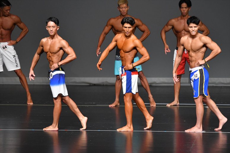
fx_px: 1916
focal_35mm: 300
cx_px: 115
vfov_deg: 4.6
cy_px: 76
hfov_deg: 6.9
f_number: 5.6
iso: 2800
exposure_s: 1/400
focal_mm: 200
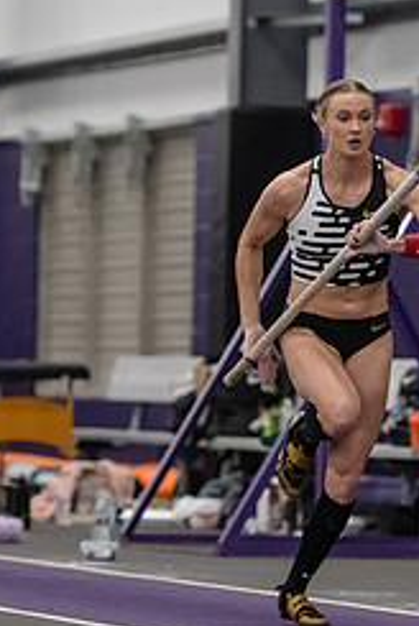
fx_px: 5762
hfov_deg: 4.2
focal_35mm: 331
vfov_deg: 6.2
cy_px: 318
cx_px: 386
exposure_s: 1/800
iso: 6400
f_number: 2.8
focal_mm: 140
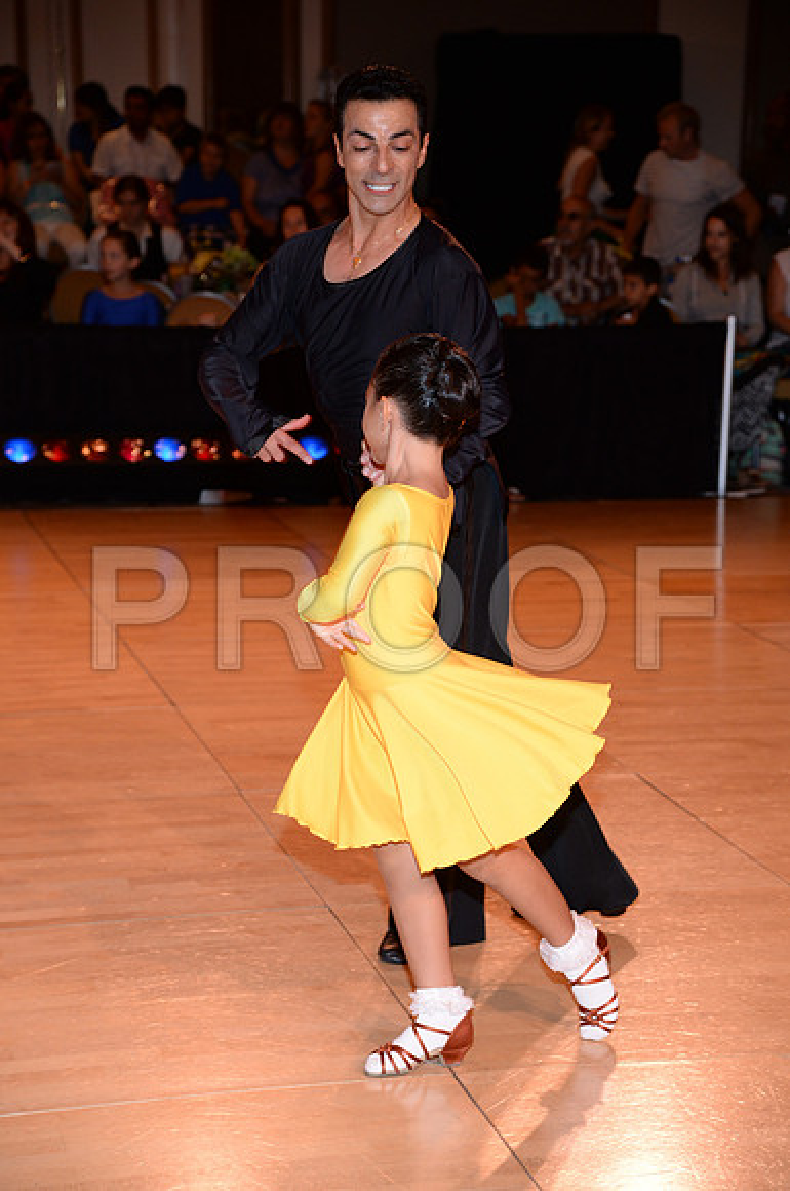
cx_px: 395
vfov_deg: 23.9
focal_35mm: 85
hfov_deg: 16.0
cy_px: 596
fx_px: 2806
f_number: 5
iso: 1250
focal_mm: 85
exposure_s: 1/200
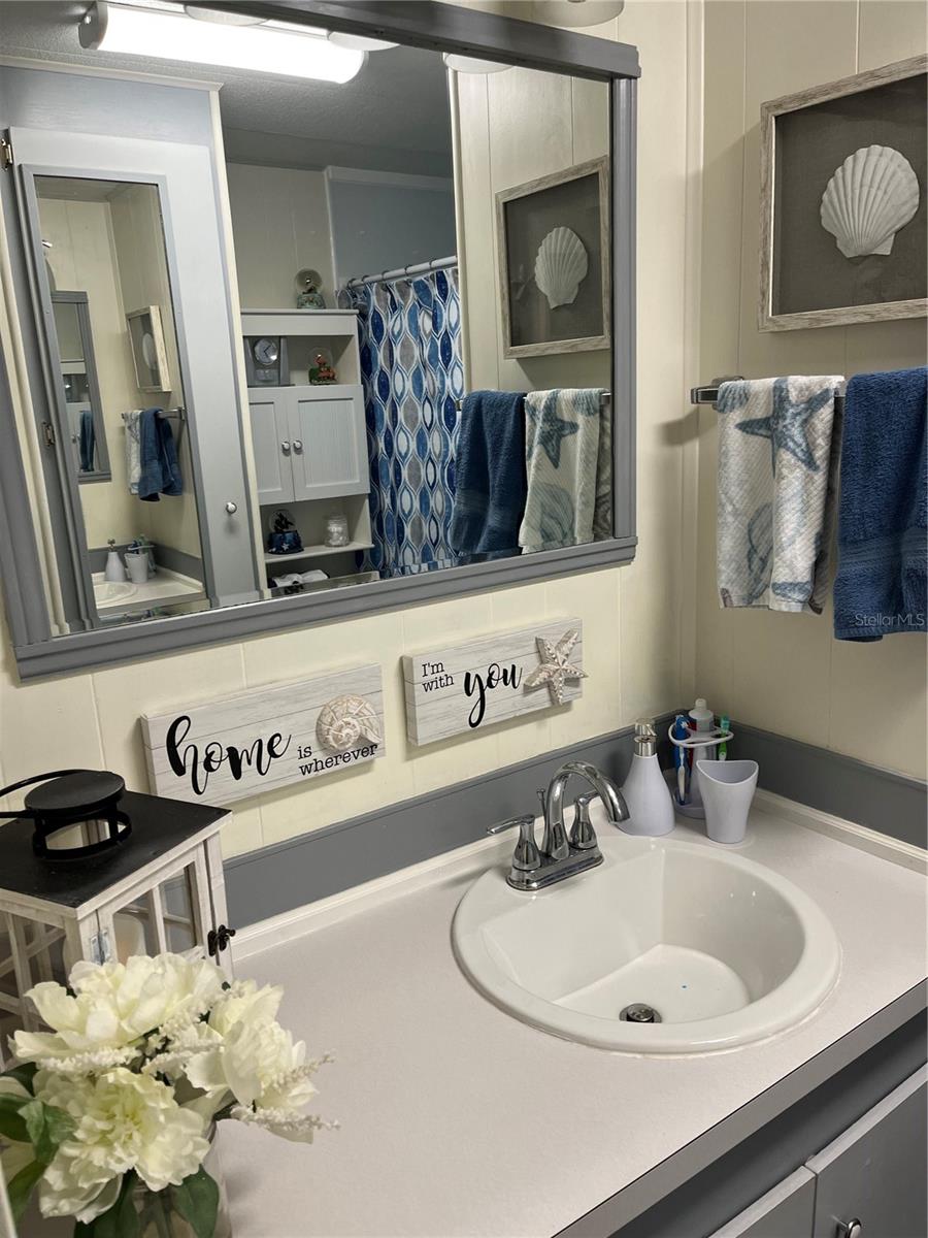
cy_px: 619
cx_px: 464
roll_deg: +3.0
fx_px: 929
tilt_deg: -14.8
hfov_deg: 53.1
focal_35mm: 26
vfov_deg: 67.3
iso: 80
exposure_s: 1/60
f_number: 1.6
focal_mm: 5.1
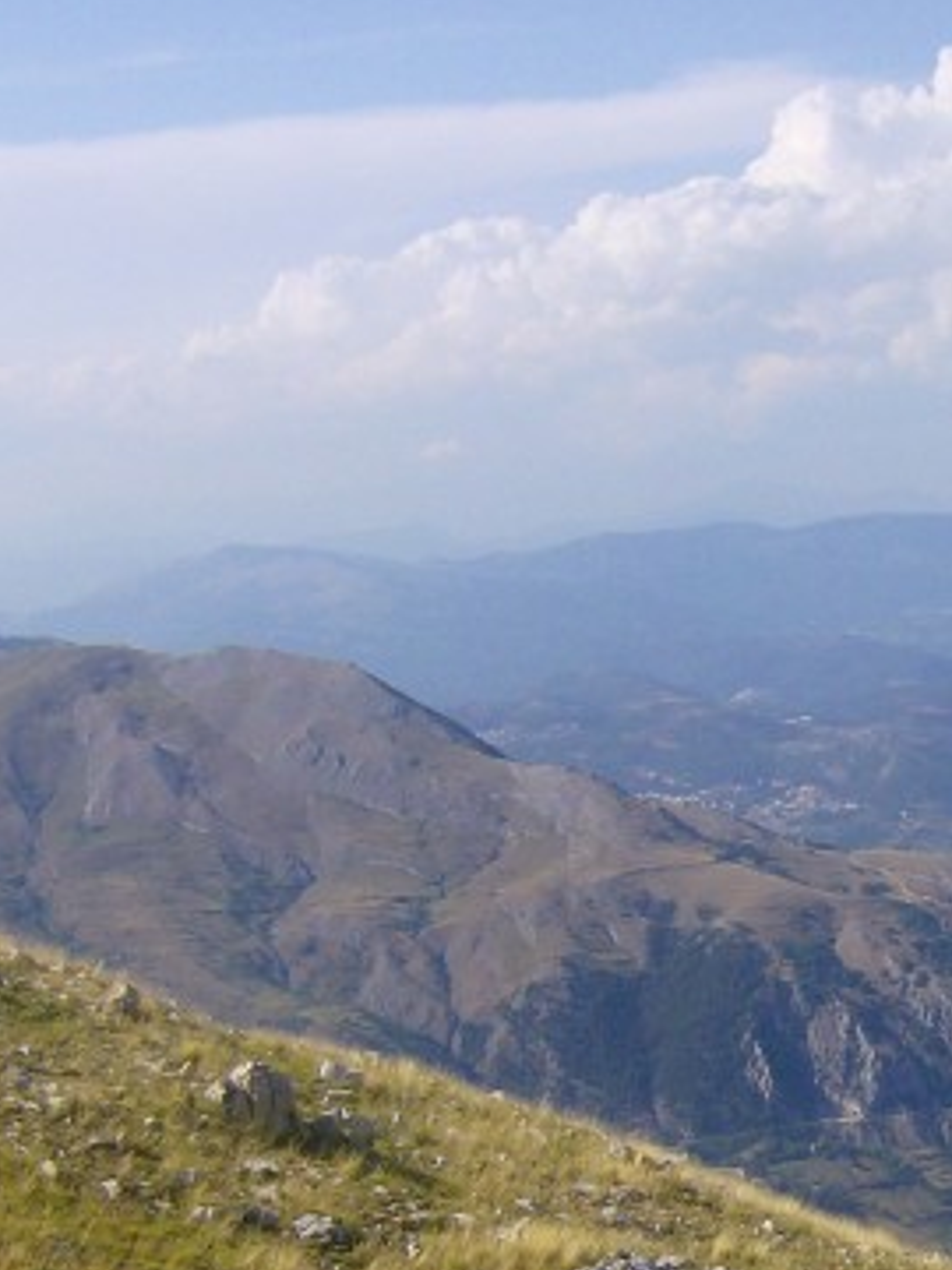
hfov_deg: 17.9
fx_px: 2934
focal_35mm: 80
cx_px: 1012
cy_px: 921
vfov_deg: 24.2
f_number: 4.7
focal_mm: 6
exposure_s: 1/875
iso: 100
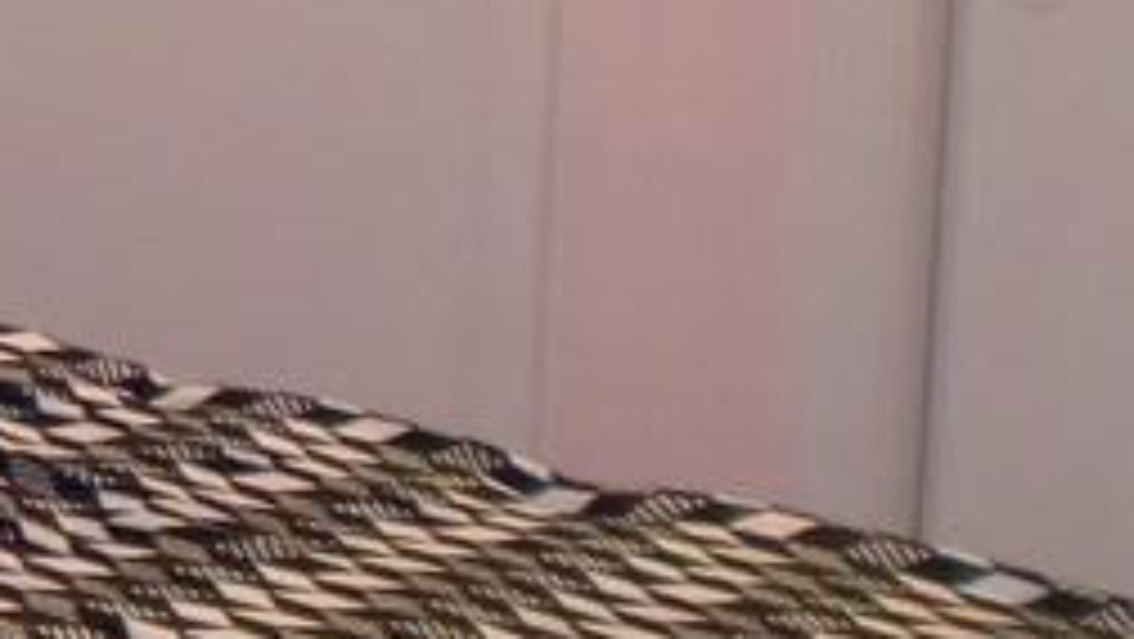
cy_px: -675
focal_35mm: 155
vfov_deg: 7.5
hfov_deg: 12.4
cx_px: -1058
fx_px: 4663
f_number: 3.1
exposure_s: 1/30
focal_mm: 6.3
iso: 400
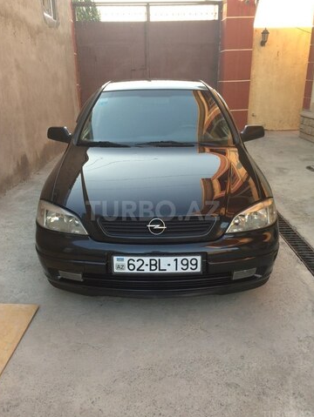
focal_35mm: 30
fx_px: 362
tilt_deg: -20.1
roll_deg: +1.7
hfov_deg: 46.8
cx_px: 153
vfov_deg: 59.9
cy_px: 211
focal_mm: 4.15
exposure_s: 1/50
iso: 40
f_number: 2.2
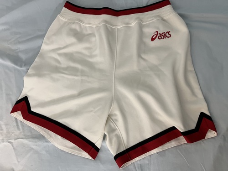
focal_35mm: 26
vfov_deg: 53.1
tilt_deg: -79.7
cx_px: 114
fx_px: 171
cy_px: 86
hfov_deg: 67.3
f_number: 1.6
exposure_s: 1/50
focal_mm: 5.1
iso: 250
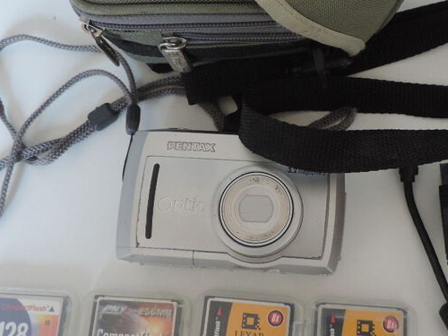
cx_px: 293
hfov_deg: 39.3
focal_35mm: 48
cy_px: 108
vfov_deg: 30.0
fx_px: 621
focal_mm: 4.3
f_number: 3
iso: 400
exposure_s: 1/15
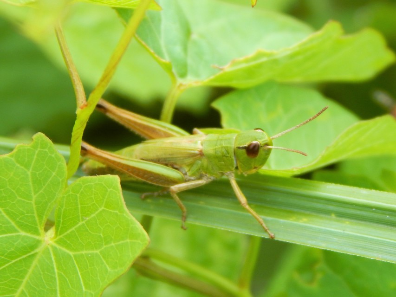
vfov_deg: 7.2
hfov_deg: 9.6
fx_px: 2368
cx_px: 198
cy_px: 148
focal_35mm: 207
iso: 125
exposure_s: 1/100
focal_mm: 37.1
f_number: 5.4
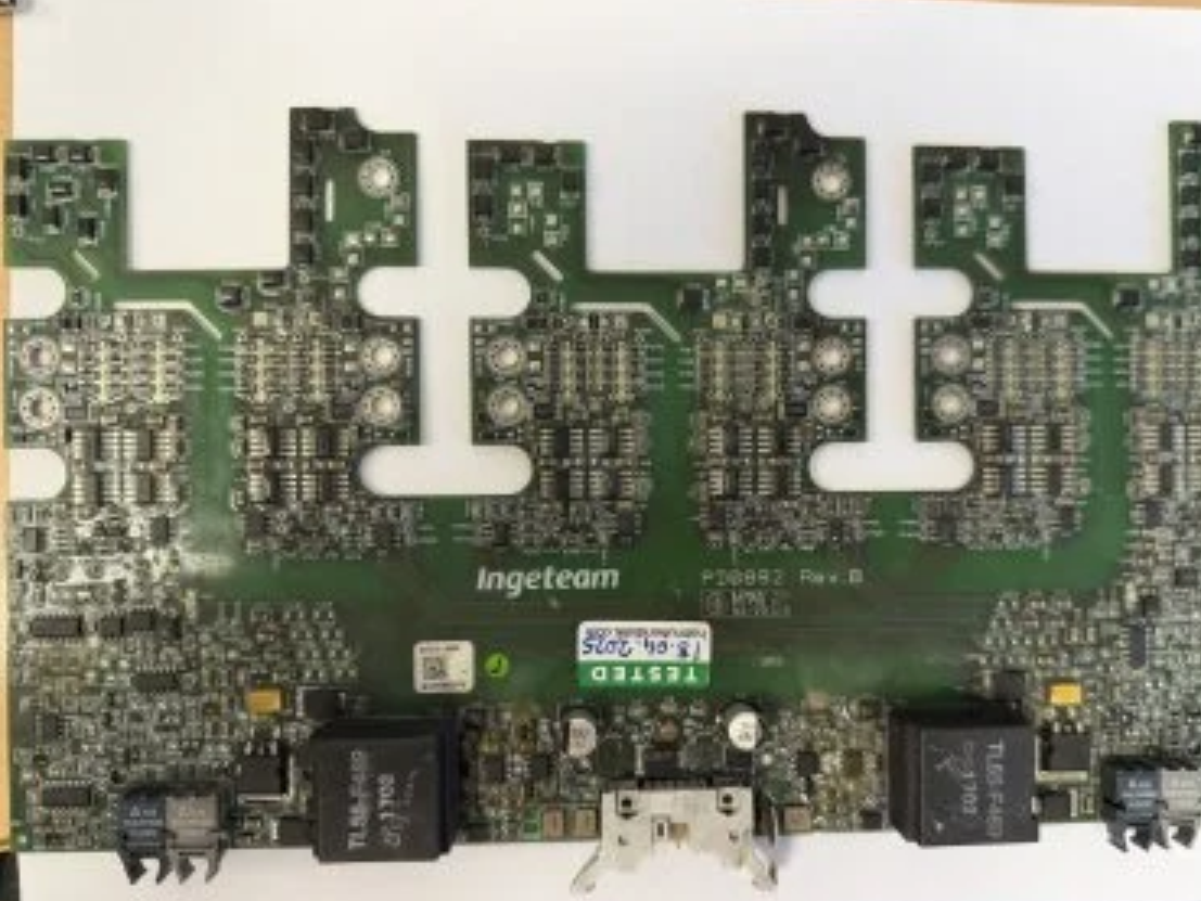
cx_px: 648
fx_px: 902
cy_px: 478
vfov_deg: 53.1
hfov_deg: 67.2
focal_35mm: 26
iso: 200
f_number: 1.78
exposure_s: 1/100
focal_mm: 6.76
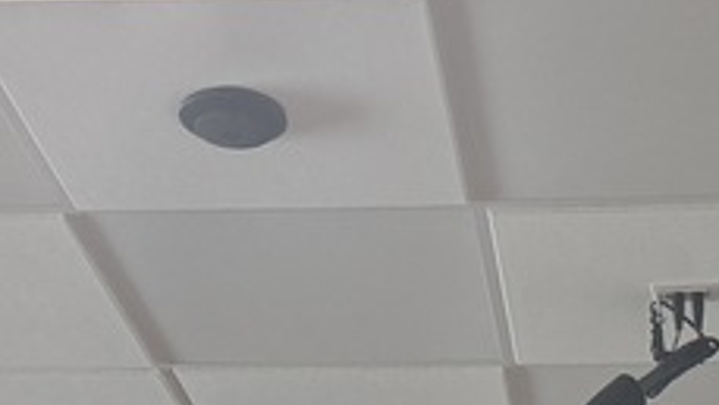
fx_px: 2231
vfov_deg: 9.0
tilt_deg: +2.9
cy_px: 1086
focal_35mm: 117
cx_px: 553
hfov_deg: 18.2
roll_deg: +0.0
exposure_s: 1/100
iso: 160
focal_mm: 6.76
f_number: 1.78
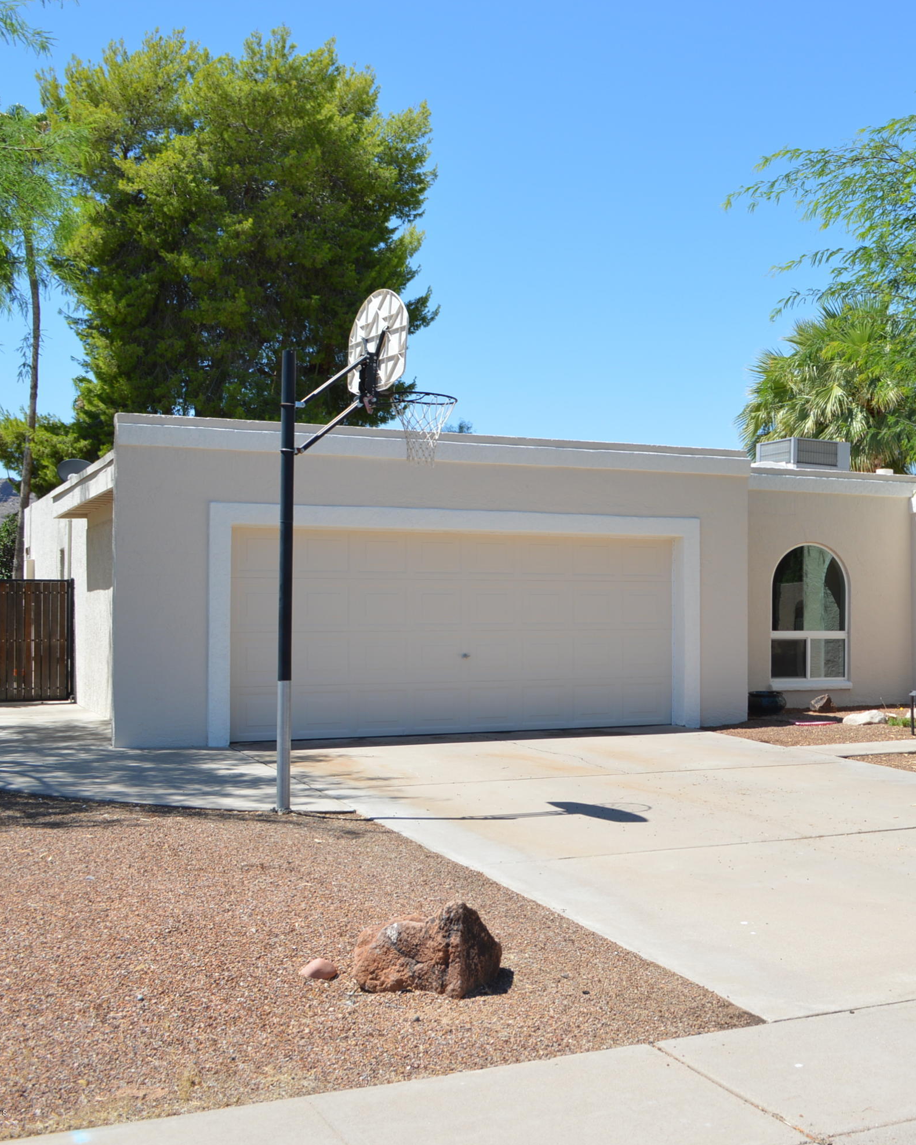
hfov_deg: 30.6
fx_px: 1593
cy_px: 571
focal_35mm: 47
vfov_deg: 39.5
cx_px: 831
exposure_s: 1/250
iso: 100
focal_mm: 22
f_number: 8
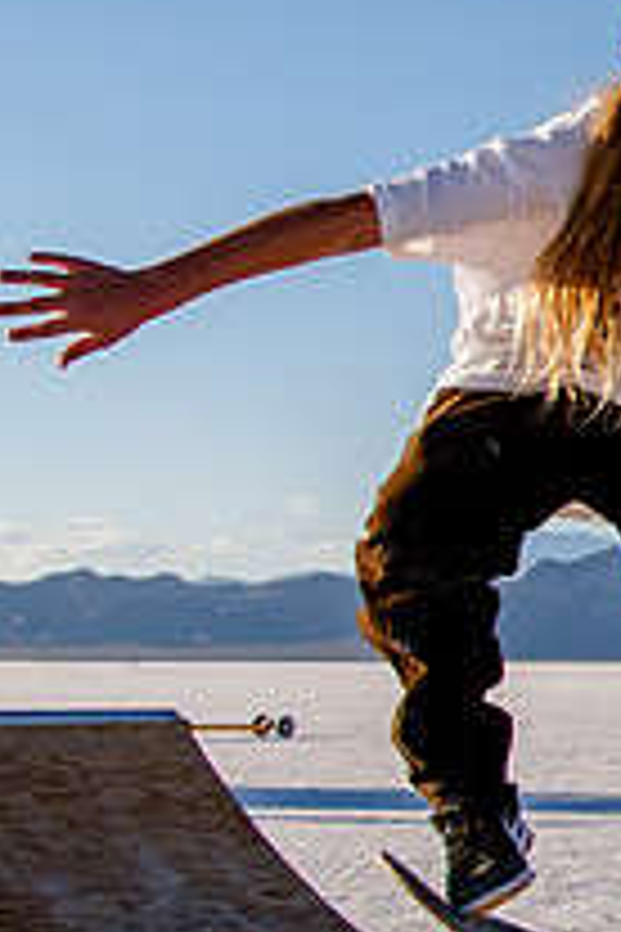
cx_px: 1305
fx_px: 2536
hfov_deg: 12.1
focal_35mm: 98
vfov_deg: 20.8
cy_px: 468
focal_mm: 24
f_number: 4
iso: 200
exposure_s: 1/2500
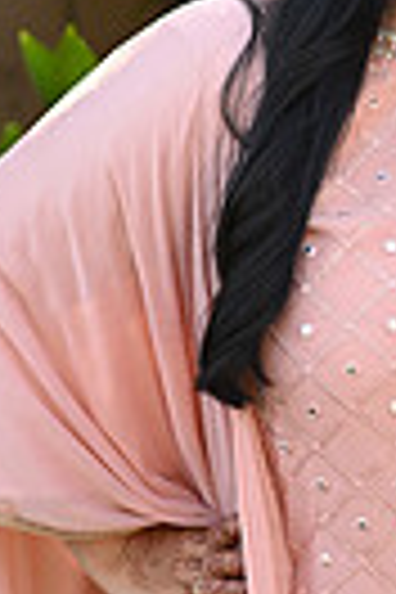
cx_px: 547
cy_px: 513
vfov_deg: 9.3
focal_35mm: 220
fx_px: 3630
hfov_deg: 6.2
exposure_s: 1/250
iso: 160
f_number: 2.8
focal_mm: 50
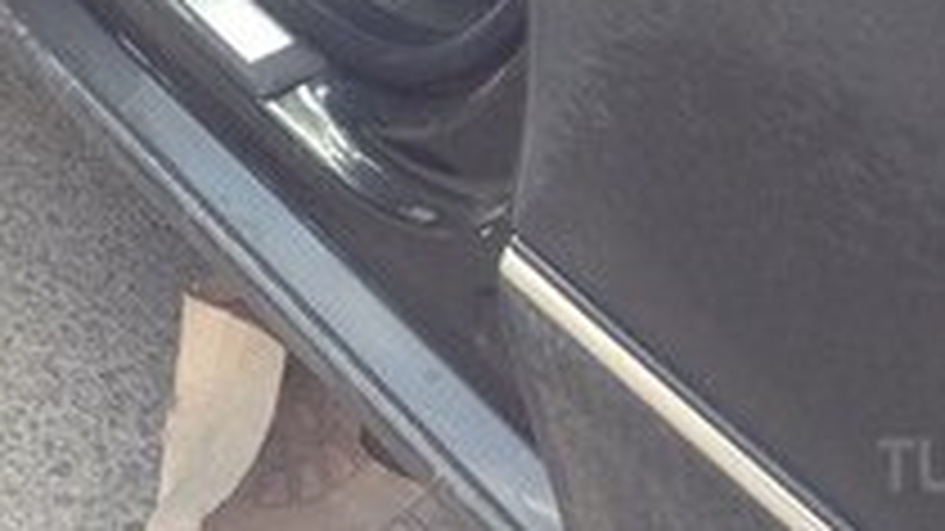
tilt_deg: -29.7
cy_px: -569
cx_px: -248
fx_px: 2831
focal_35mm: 113
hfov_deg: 17.8
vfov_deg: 9.9
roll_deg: +7.3
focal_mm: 4.12
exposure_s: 1/120
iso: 50
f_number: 2.4
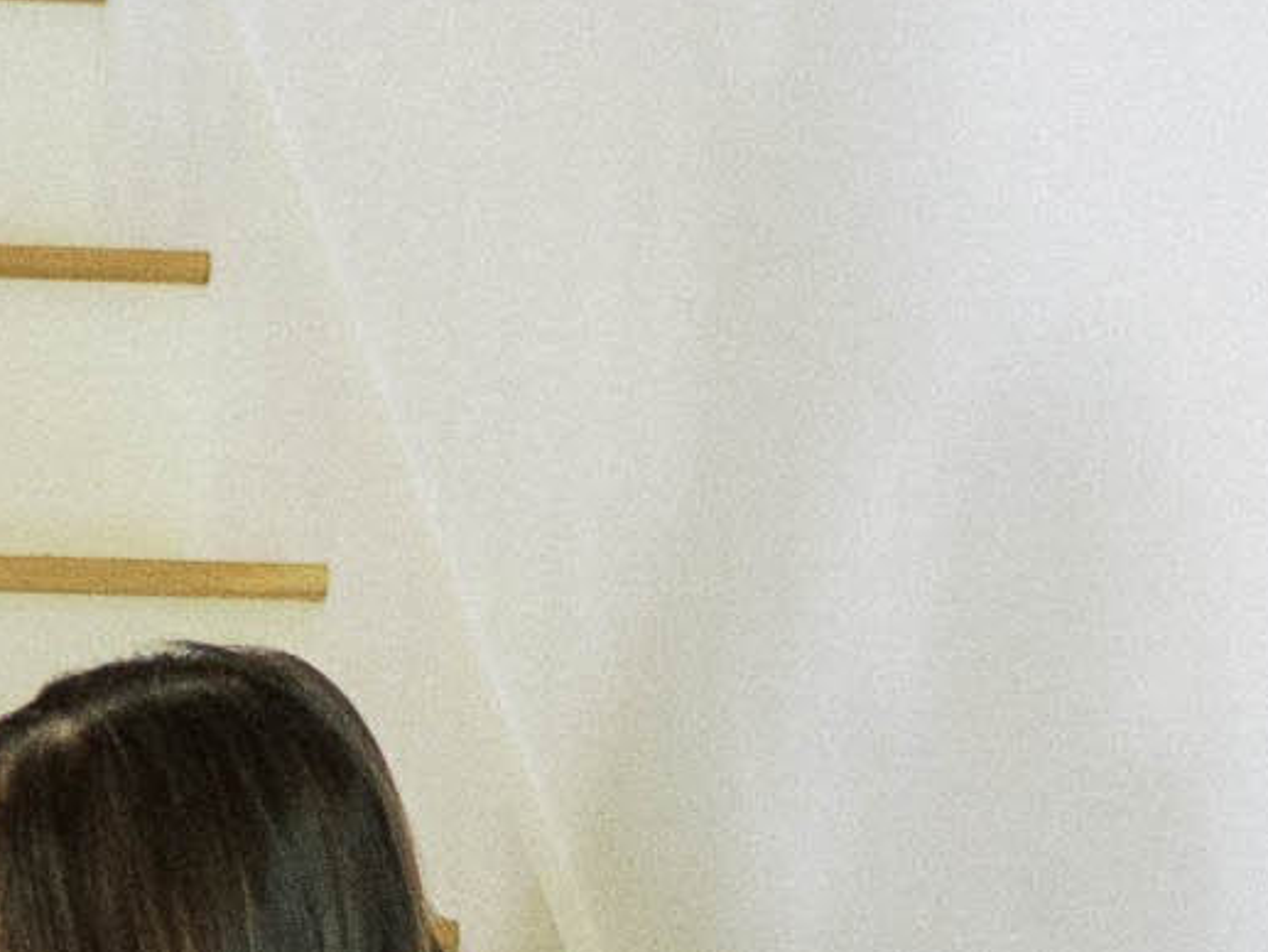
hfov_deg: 10.5
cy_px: 1444
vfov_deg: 8.0
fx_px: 6705
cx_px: -565
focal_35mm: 183
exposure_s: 1/250
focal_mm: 35
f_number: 1.8
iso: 1000
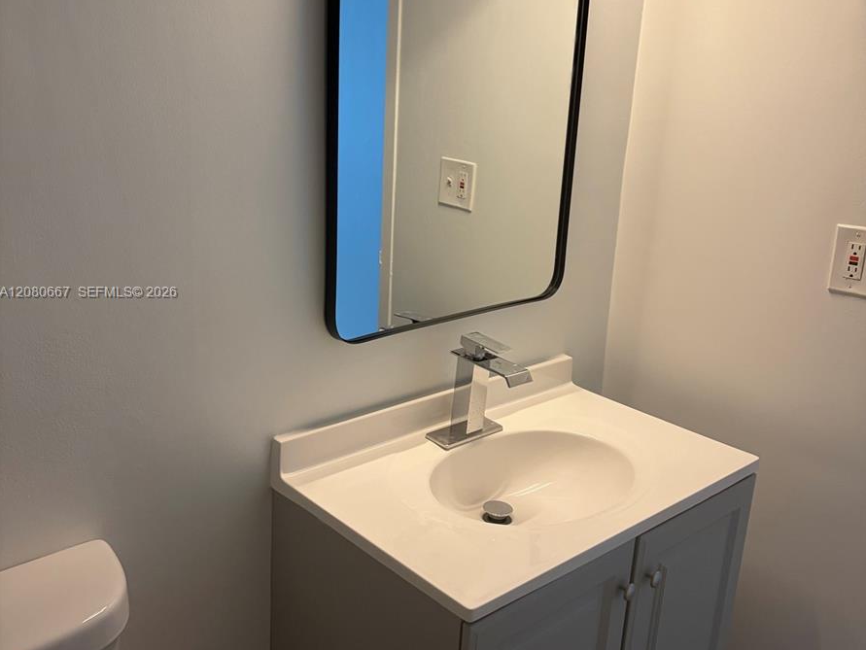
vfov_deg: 40.7
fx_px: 876
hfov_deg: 52.6
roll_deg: -3.9
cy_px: 293
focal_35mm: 35
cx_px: 434
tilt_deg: -17.6
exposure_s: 1/120
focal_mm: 5.96
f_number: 1.6
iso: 100
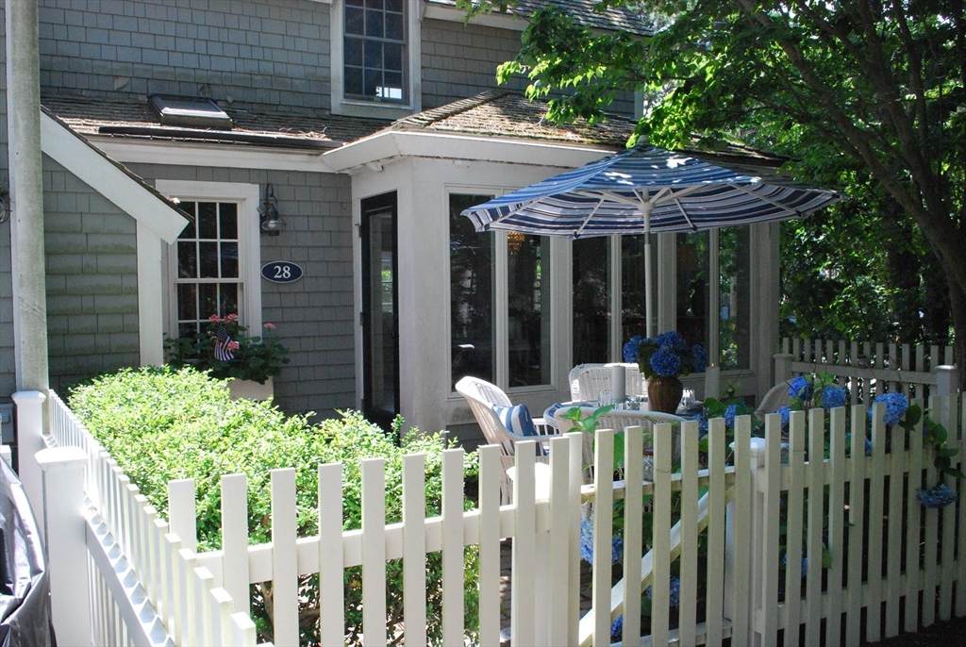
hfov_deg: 57.2
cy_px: 324
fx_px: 887
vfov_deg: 40.1
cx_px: 483
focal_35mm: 33
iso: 1600
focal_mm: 22
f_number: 10
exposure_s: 1/400
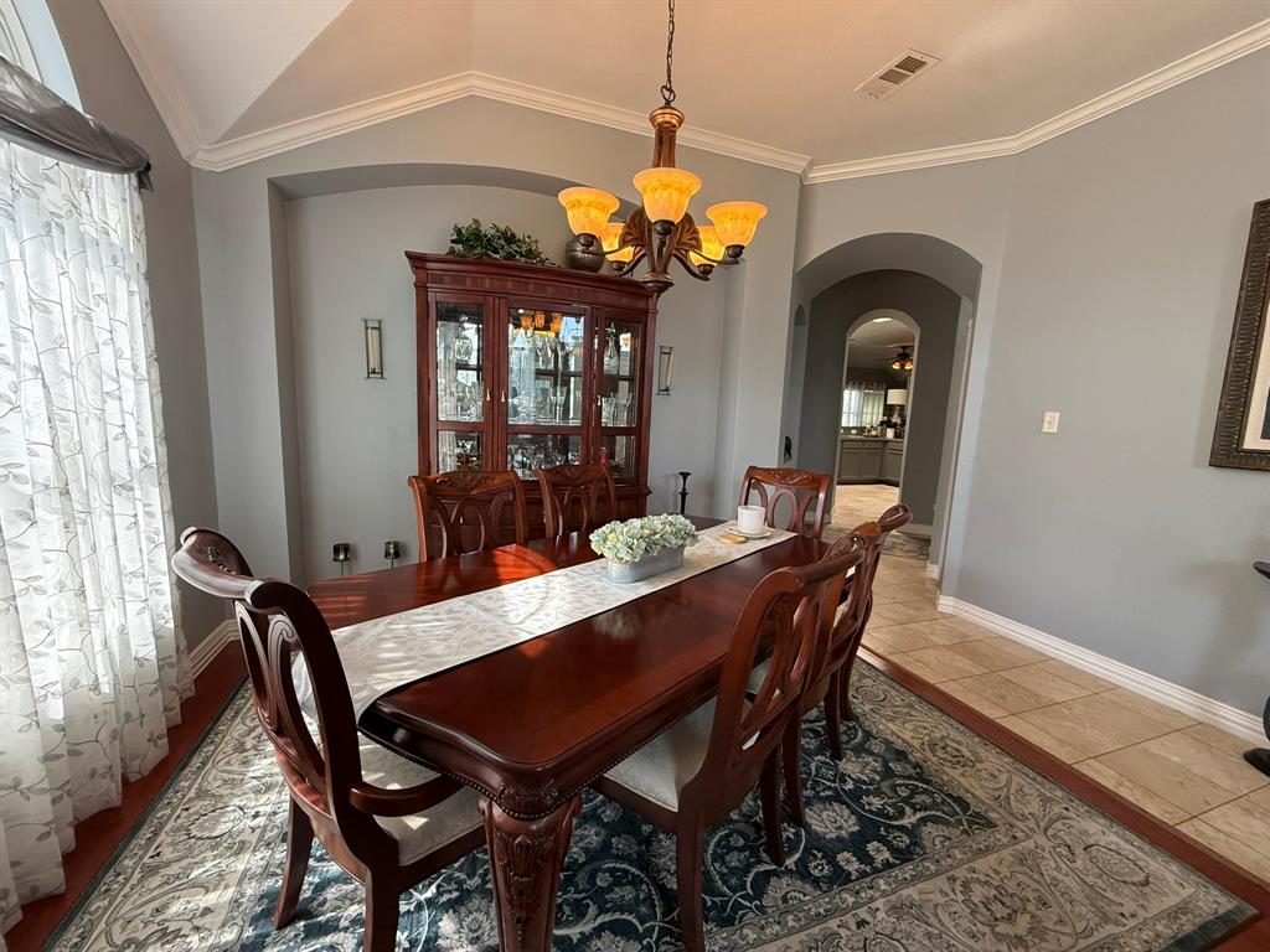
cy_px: 476
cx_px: 635
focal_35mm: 14
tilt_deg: -6.9
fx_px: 514
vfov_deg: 85.7
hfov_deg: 102.1
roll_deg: -2.6
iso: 320
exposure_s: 1/120
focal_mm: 2.22
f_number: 2.2
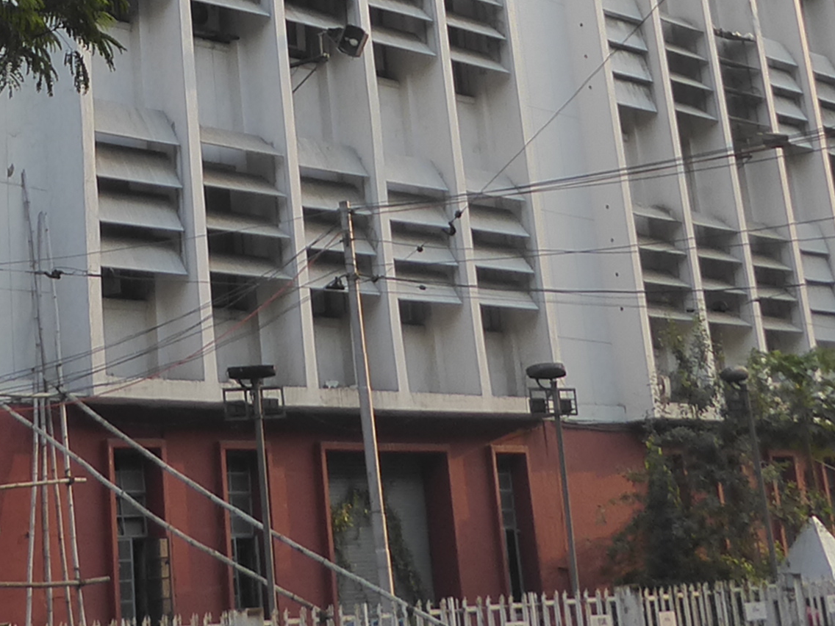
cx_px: 170
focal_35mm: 88
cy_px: -259
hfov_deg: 22.0
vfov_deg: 15.7
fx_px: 2123
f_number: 3.3
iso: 160
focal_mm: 4.3
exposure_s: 1/320
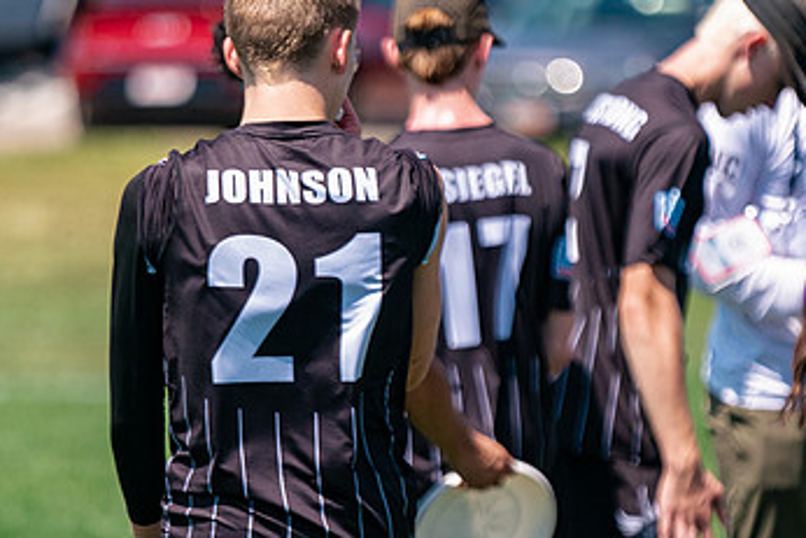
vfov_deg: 3.0
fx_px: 10280
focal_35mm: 459
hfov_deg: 4.5
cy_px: 297
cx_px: 399
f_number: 2.8
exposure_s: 1/8000
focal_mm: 200
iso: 640
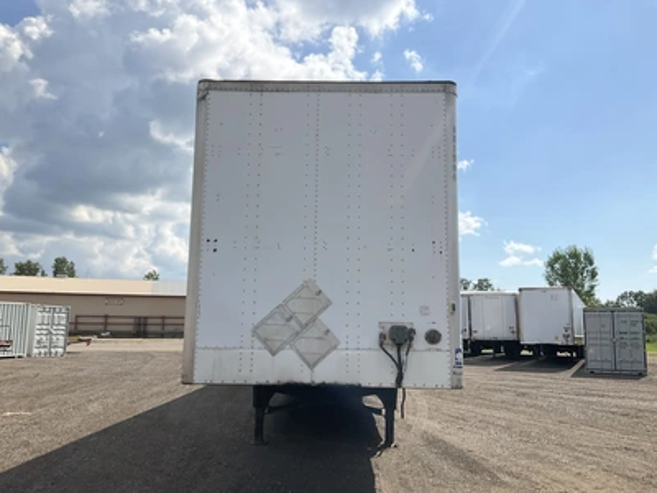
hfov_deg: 61.7
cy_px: 246
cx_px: 328
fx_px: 550
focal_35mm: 29
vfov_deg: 48.2
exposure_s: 1/3534
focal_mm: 3
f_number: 1.8
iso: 25
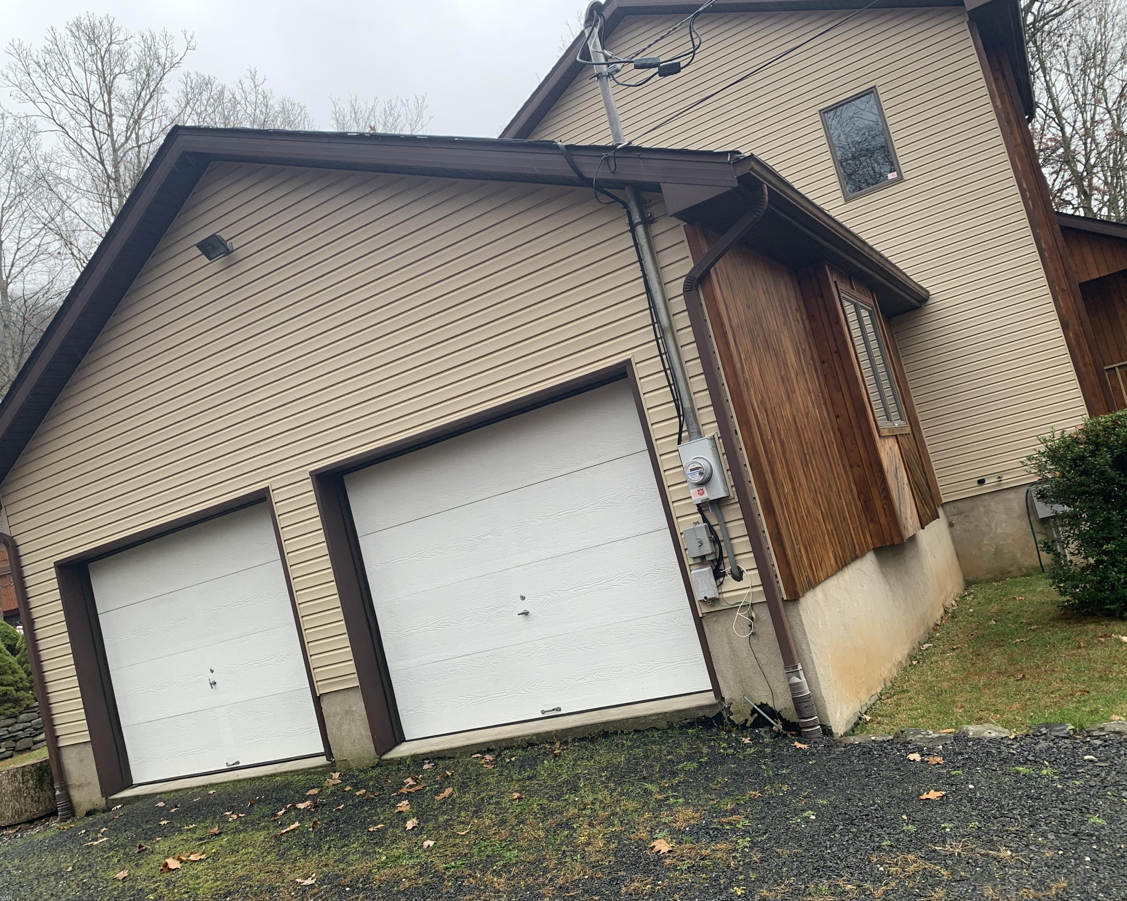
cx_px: 577
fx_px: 934
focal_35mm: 28
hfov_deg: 62.2
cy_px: 461
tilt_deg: +3.4
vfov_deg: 51.5
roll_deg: +14.6
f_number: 1.8
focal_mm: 4.25
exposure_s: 1/122
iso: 64
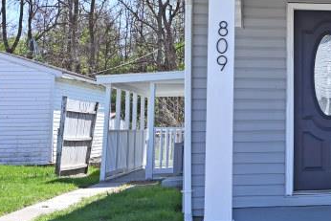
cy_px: 47
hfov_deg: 22.2
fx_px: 737
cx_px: 450
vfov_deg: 16.9
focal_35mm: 80
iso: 64
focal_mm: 18.5
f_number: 6.3
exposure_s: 1/200
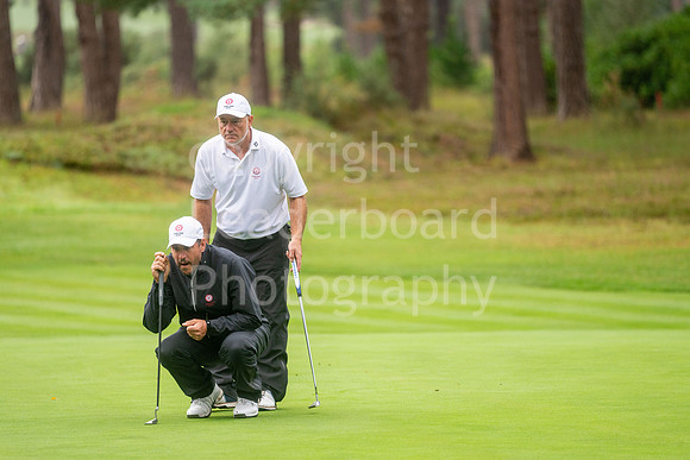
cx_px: 345
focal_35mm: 300
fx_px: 5751
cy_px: 230
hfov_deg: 6.9
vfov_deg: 4.6
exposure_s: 1/1600
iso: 640
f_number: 4
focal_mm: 300
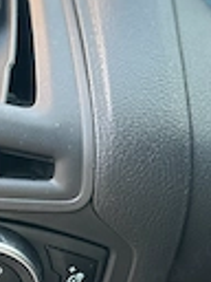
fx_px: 610
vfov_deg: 26.0
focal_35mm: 75
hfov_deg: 19.6
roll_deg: -15.2
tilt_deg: -12.1
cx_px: 75
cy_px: 159
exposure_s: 1/60
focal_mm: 6.86
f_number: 1.78
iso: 500
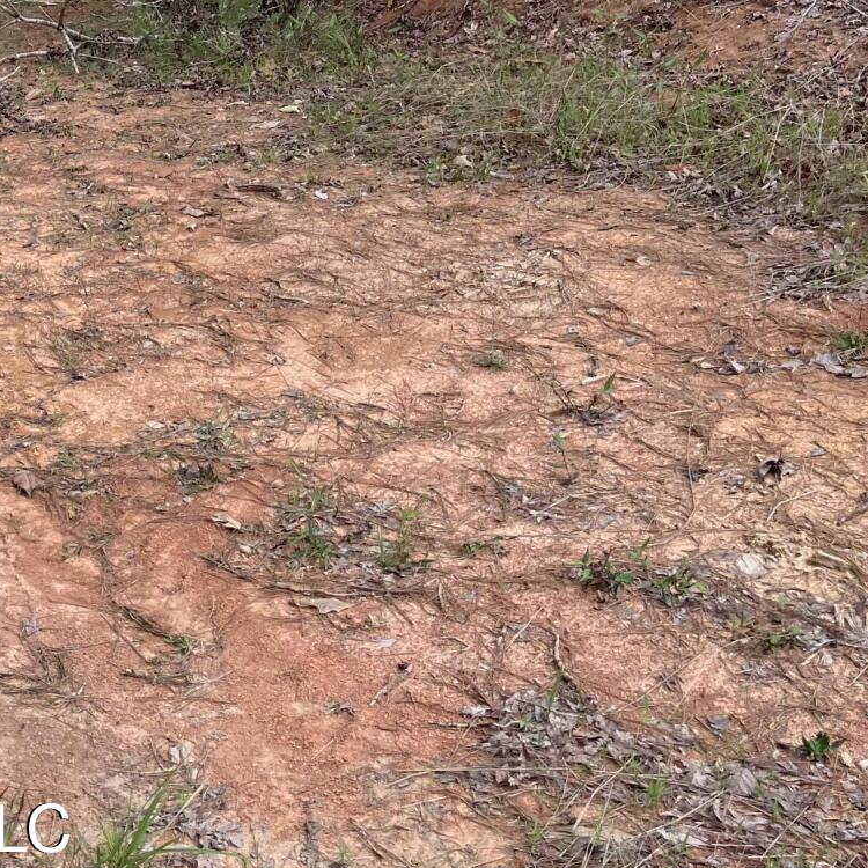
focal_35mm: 66
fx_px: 1872
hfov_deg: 25.9
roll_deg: -2.5
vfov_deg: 23.4
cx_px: 253
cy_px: -222
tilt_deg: -8.2
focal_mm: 3.99
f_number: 1.8
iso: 32
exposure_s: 1/342
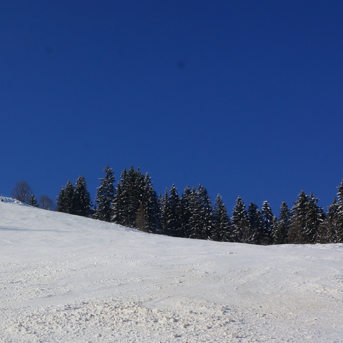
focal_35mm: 60
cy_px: 214
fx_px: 676
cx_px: 37
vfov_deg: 28.4
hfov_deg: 27.5
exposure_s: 1/160
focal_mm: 22.5
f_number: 16
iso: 100
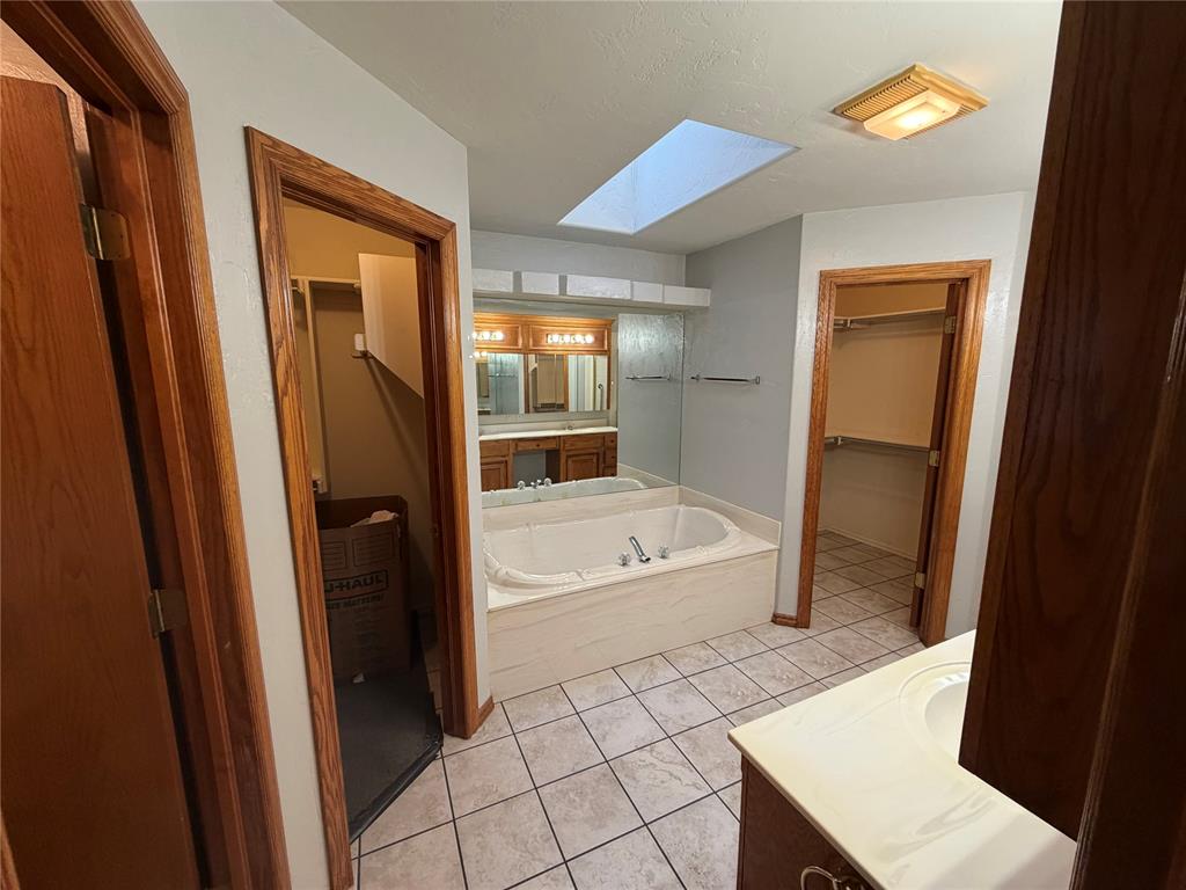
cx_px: 593
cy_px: 445
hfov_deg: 102.1
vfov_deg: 85.7
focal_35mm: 14
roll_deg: +0.0
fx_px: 480
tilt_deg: -10.2
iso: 250
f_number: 2.2
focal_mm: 2.22
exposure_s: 1/120
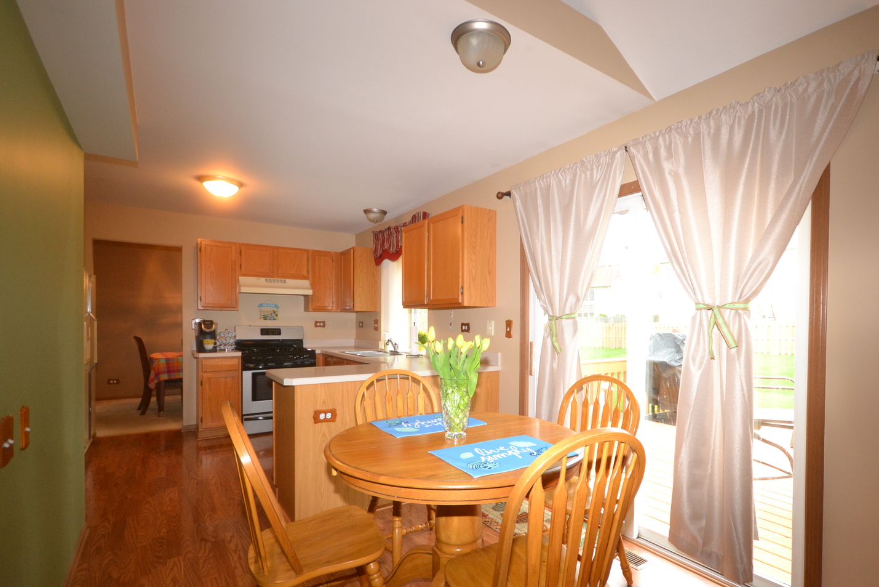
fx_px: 415
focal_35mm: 17
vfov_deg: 70.2
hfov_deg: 92.8
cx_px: 494
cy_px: 331
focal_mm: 10
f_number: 4
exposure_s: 1/60
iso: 900
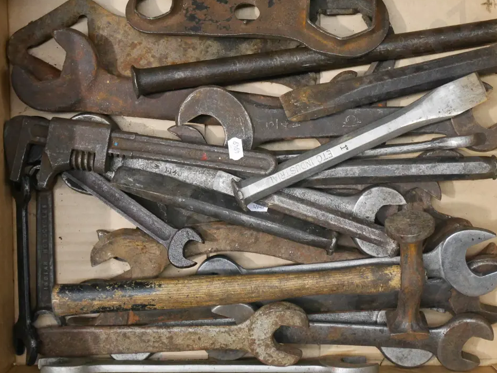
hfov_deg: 31.7
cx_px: 255
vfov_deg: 24.0
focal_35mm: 61
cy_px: 172
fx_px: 876
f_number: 5.5
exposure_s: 1/30
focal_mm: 28
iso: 3200
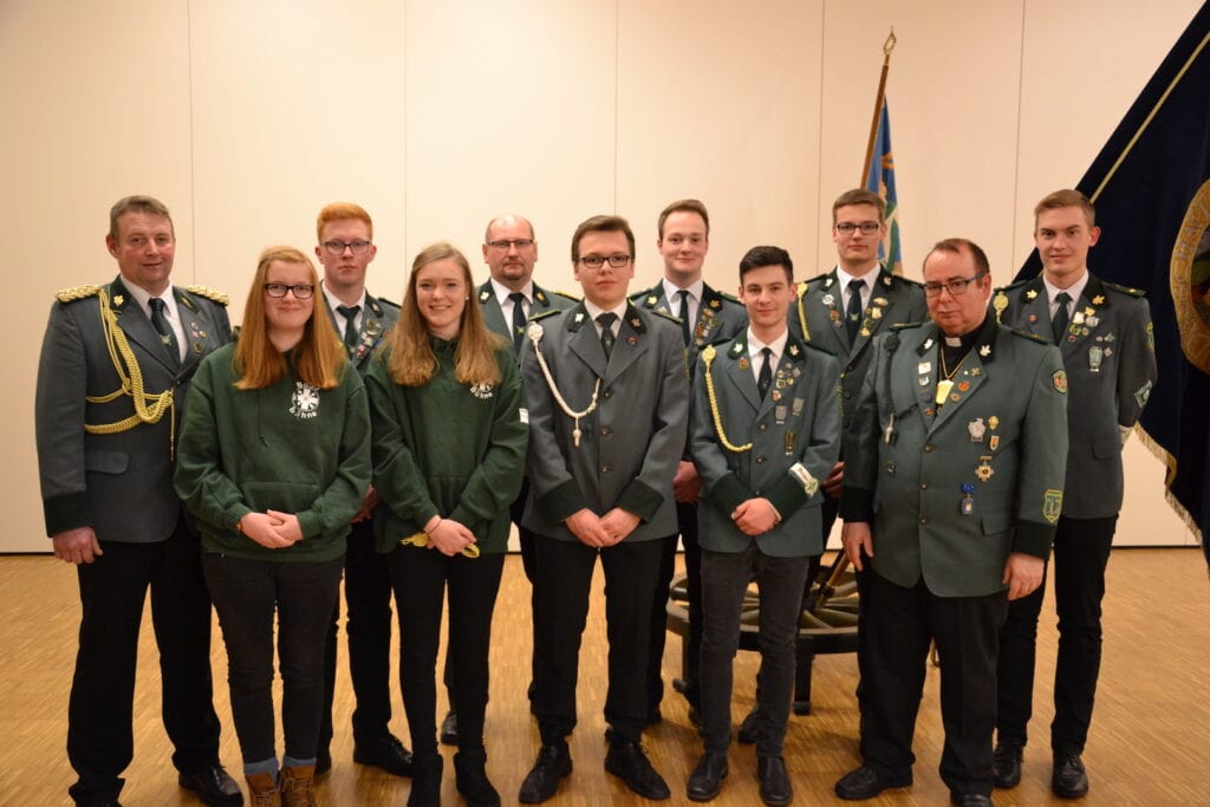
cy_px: 404
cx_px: 605
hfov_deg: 57.2
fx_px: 1109
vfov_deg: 40.0
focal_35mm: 33
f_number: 3.8
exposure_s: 1/15
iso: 1250
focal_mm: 22
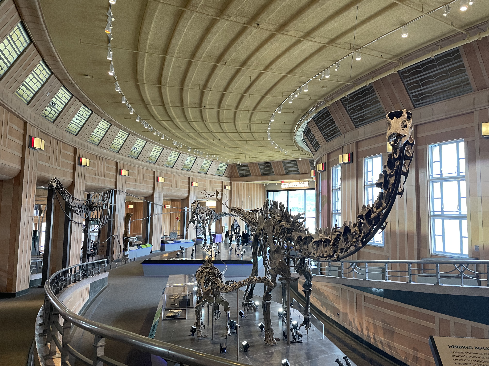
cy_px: 183
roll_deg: -0.7
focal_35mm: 26
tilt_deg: +7.3
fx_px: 367
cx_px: 244
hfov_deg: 67.3
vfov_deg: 53.1
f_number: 1.6
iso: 160
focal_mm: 4.2
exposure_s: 1/60
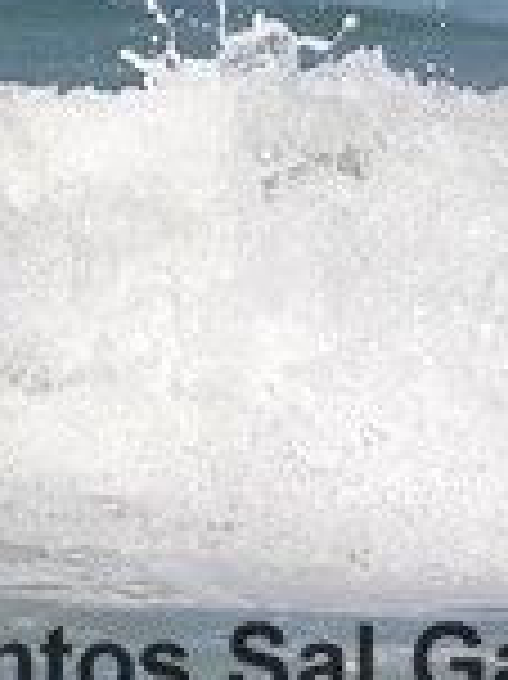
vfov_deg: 0.7
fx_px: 59509
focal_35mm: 3037
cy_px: 47
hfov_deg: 0.5
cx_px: -328
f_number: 6.3
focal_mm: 550
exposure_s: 1/1600
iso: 400
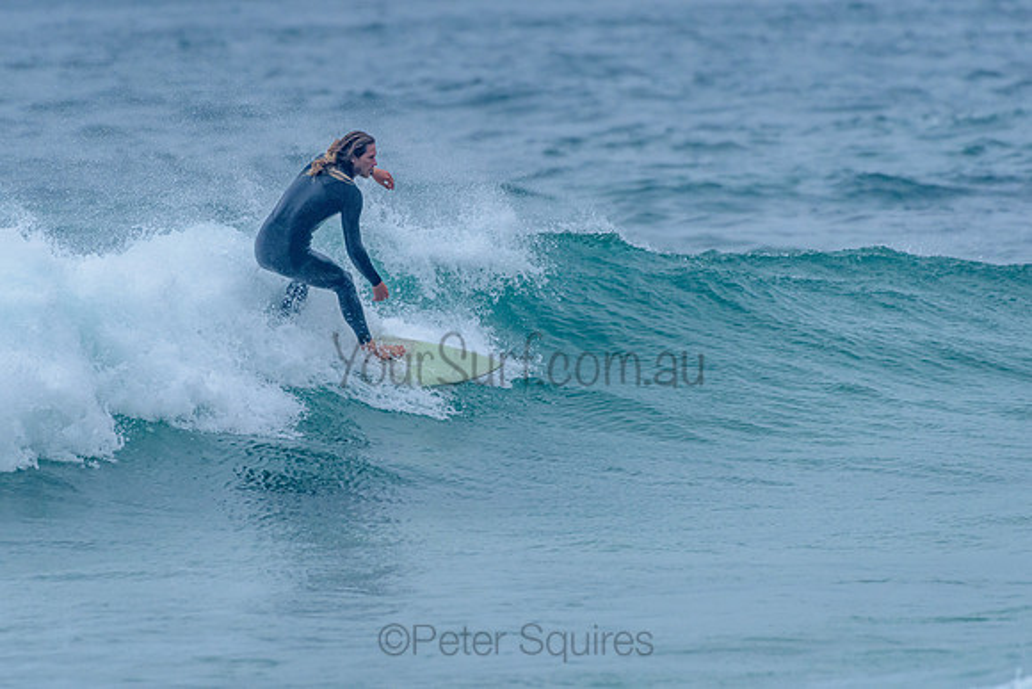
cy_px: 318
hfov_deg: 3.3
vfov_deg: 2.2
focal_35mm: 628
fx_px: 17999
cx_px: 449
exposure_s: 1/2000
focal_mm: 500
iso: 800
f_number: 5.6
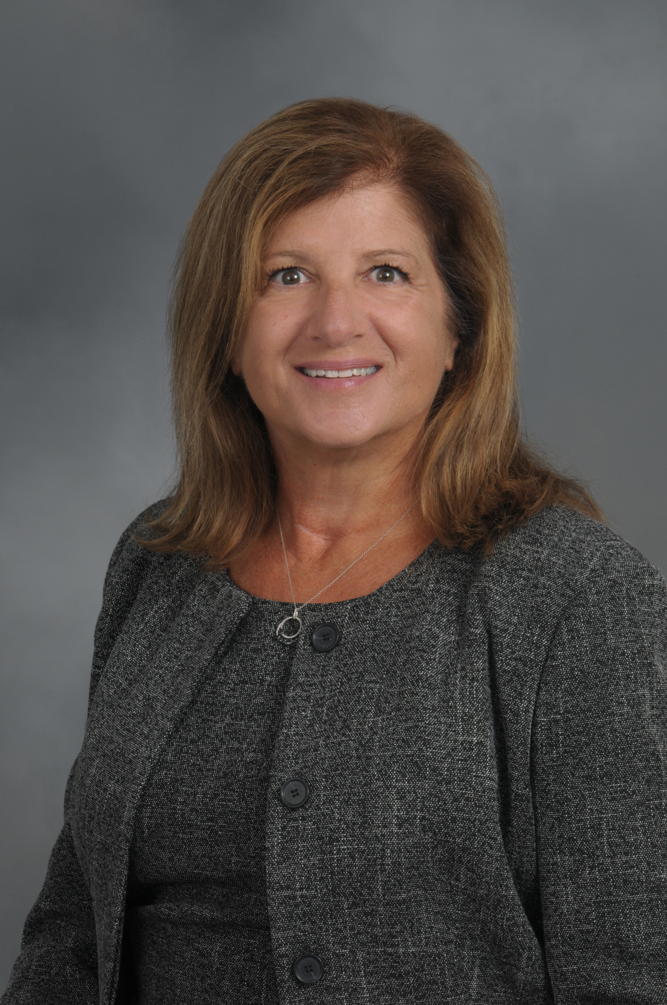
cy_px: 502
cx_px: 334
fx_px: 4388
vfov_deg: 13.1
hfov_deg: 8.7
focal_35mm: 158
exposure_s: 1/125
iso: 200
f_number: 16
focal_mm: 105
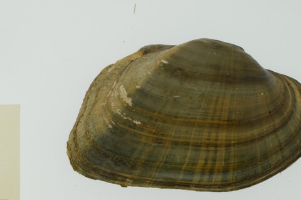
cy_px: 225
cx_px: 34
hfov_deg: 13.6
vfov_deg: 9.1
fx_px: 1254
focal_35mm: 150
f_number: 32
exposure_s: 1/13
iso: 100
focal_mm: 60
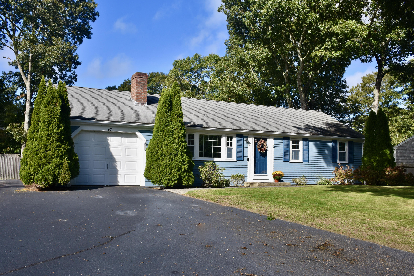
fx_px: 380
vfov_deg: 40.0
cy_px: 138
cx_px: 207
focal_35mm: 33
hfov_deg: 57.2
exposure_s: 1/500
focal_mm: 22
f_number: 8
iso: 250
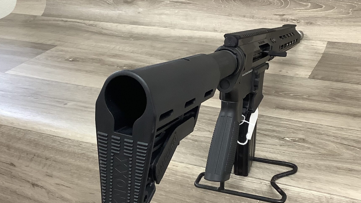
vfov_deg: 23.9
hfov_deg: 41.3
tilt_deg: -27.8
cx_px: 198
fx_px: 479
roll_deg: +3.0
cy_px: 118
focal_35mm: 50
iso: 125
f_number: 2.4
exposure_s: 1/60
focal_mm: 3.3
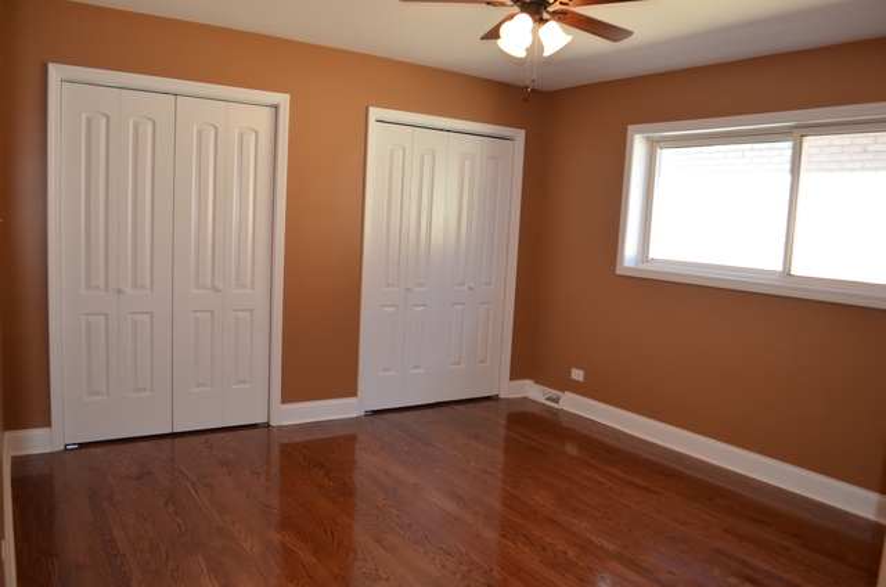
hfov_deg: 67.5
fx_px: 663
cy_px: 294
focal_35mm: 27
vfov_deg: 47.7
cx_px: 443
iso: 400
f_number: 3.5
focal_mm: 18
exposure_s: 1/100
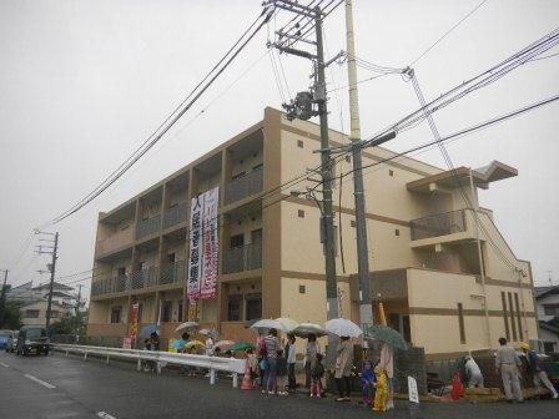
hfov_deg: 63.4
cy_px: 210
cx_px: 280
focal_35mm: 28
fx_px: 452
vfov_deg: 49.7
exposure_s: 1/338
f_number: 3.9
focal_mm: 5
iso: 113
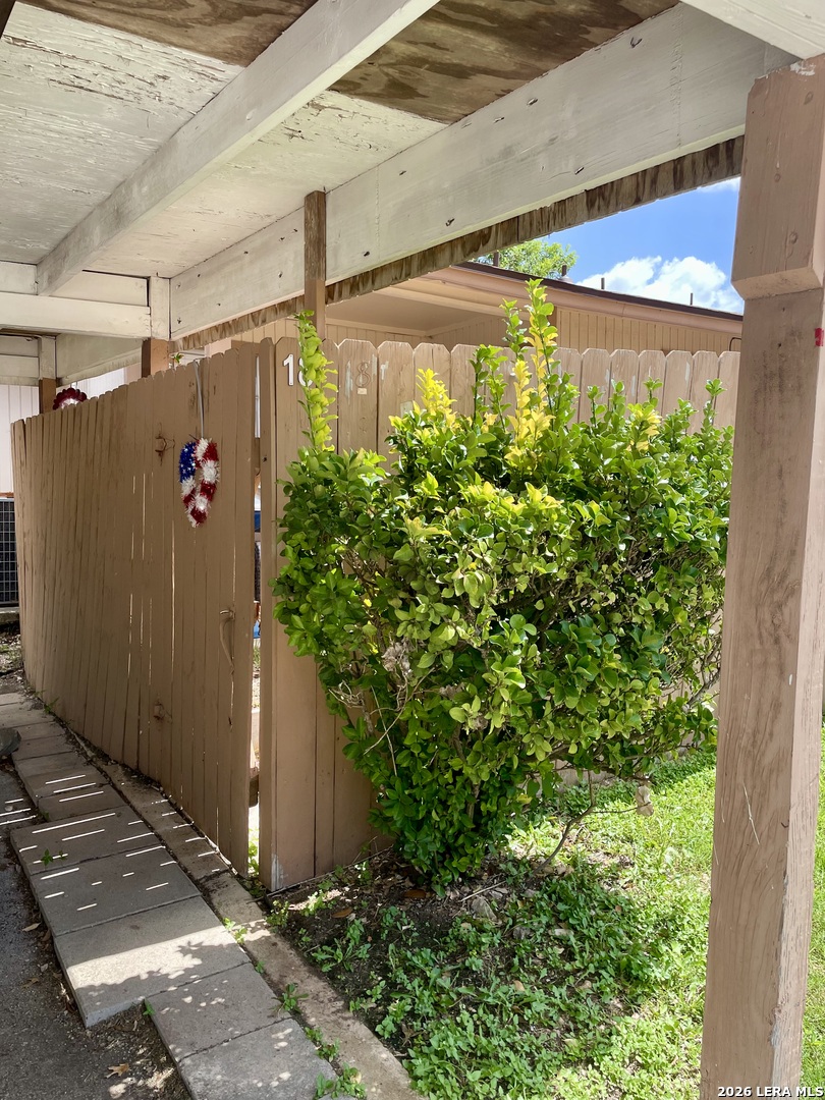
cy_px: 550
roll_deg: +0.4
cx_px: 412
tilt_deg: -2.2
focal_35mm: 26
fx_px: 826
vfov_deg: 67.3
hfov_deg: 53.1
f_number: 1.6
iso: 32
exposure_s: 1/744
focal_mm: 4.2
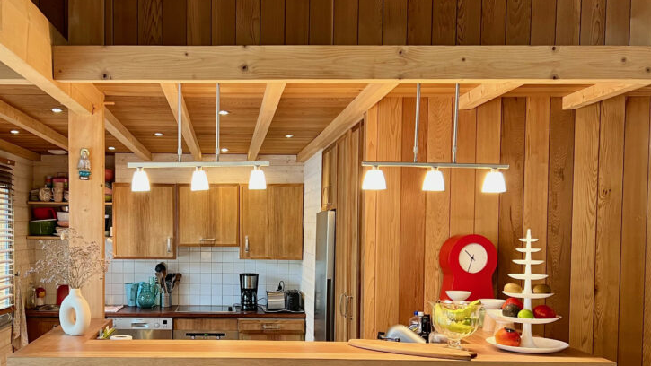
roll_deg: -0.3
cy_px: 253
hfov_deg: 49.7
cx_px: 223
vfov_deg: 29.4
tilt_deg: -2.3
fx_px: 691
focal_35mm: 40
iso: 125
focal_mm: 5.7
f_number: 1.5
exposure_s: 1/50
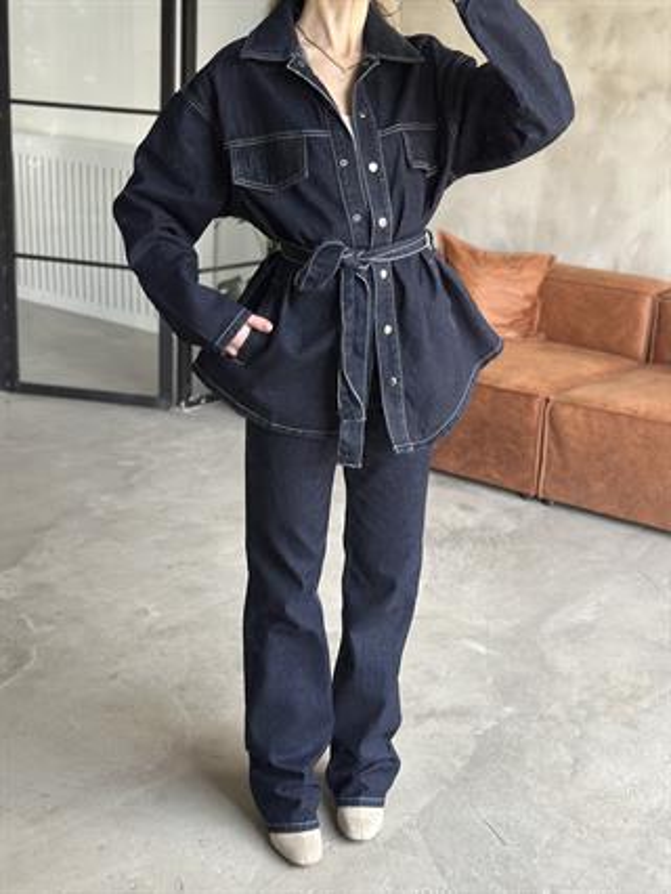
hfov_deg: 30.3
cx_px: 336
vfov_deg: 39.6
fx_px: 1239
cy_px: 447
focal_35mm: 48
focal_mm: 6.86
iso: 400
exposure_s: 1/54
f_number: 1.78
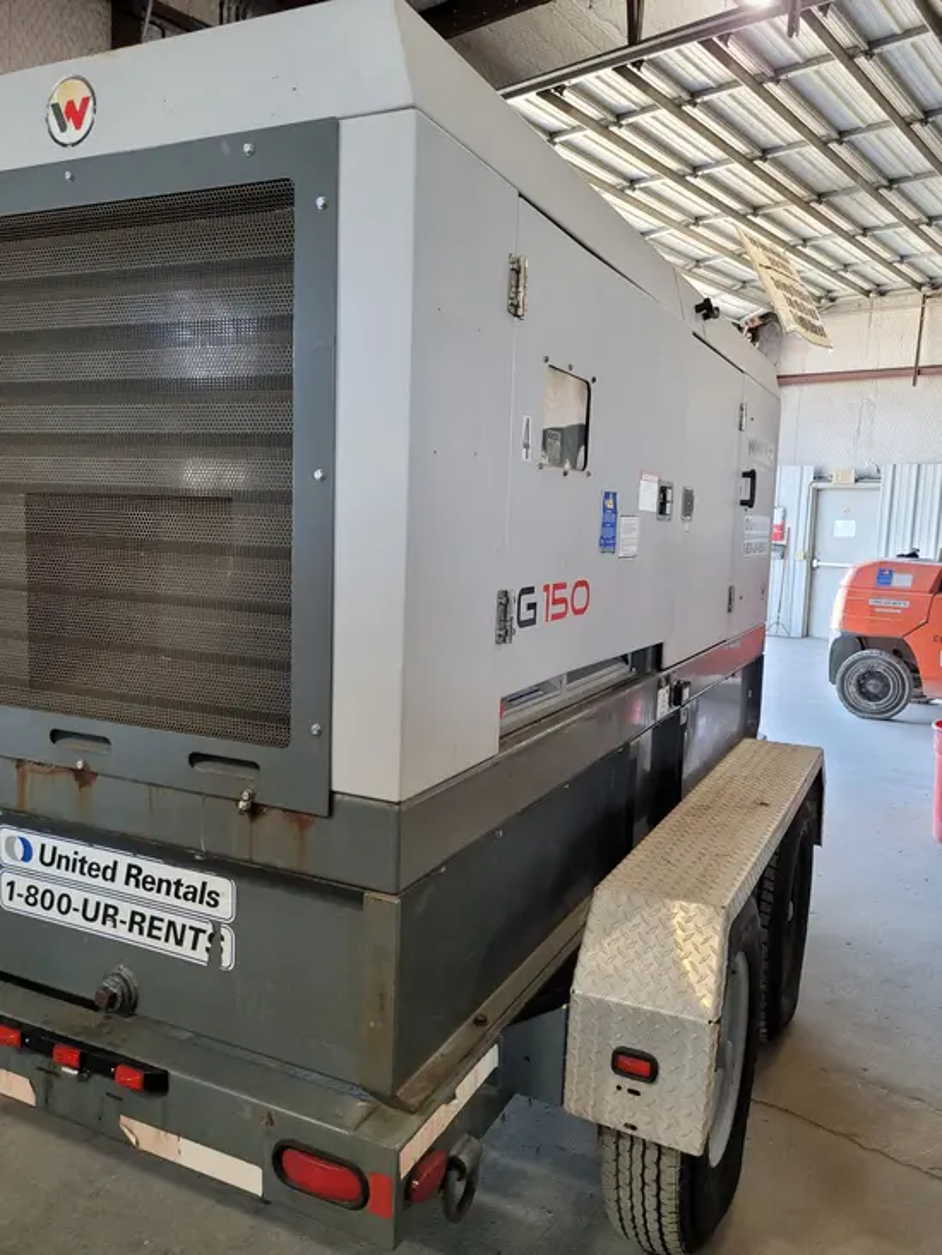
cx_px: 471
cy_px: 628
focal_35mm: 26
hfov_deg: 53.1
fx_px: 943
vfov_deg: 67.3
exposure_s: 1/120
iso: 160
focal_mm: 5.4
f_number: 1.8
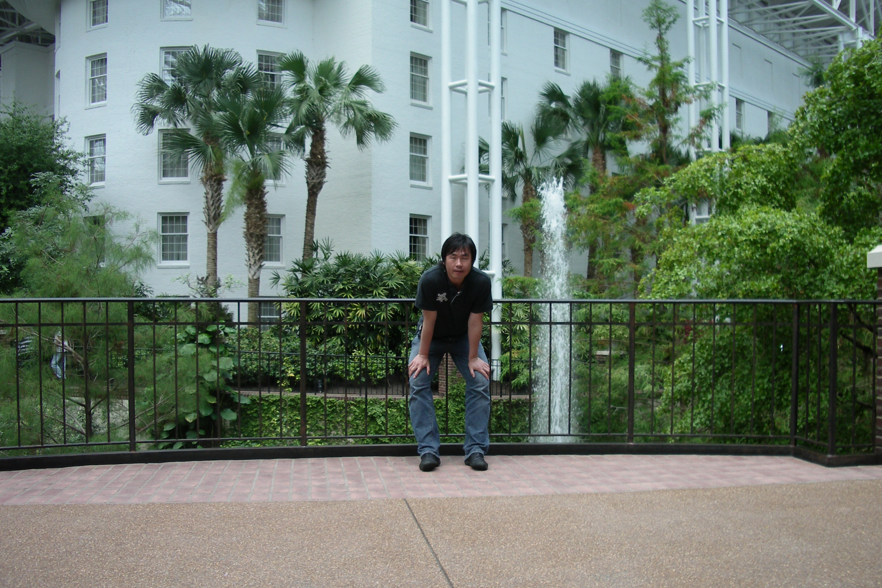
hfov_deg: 51.9
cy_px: 325
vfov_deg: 35.9
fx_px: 906
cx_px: 448
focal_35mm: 37
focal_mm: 5.8
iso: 80
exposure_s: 1/160
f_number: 2.6
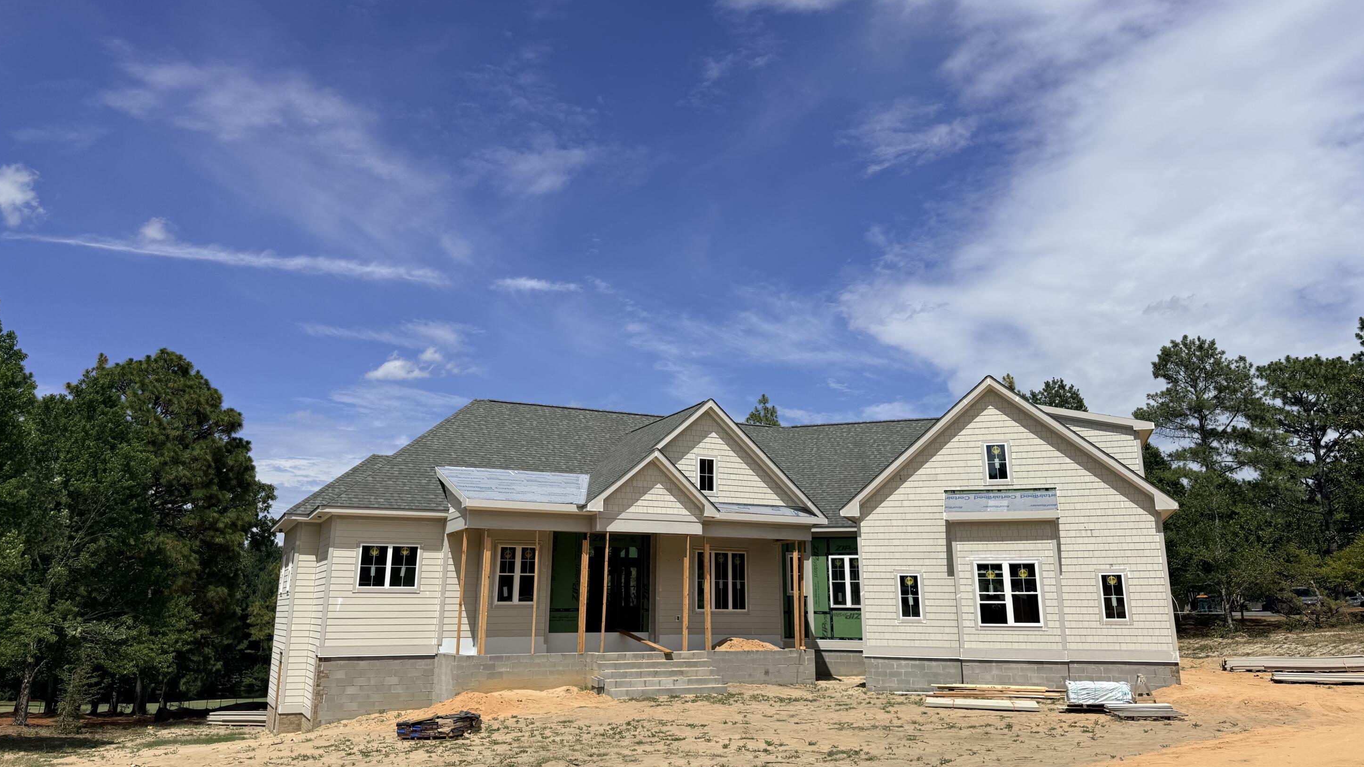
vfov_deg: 42.8
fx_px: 977
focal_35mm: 27
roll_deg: -0.2
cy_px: 339
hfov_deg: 69.9
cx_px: 690
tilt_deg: +16.0
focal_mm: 6.76
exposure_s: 1/10309
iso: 80
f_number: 1.78
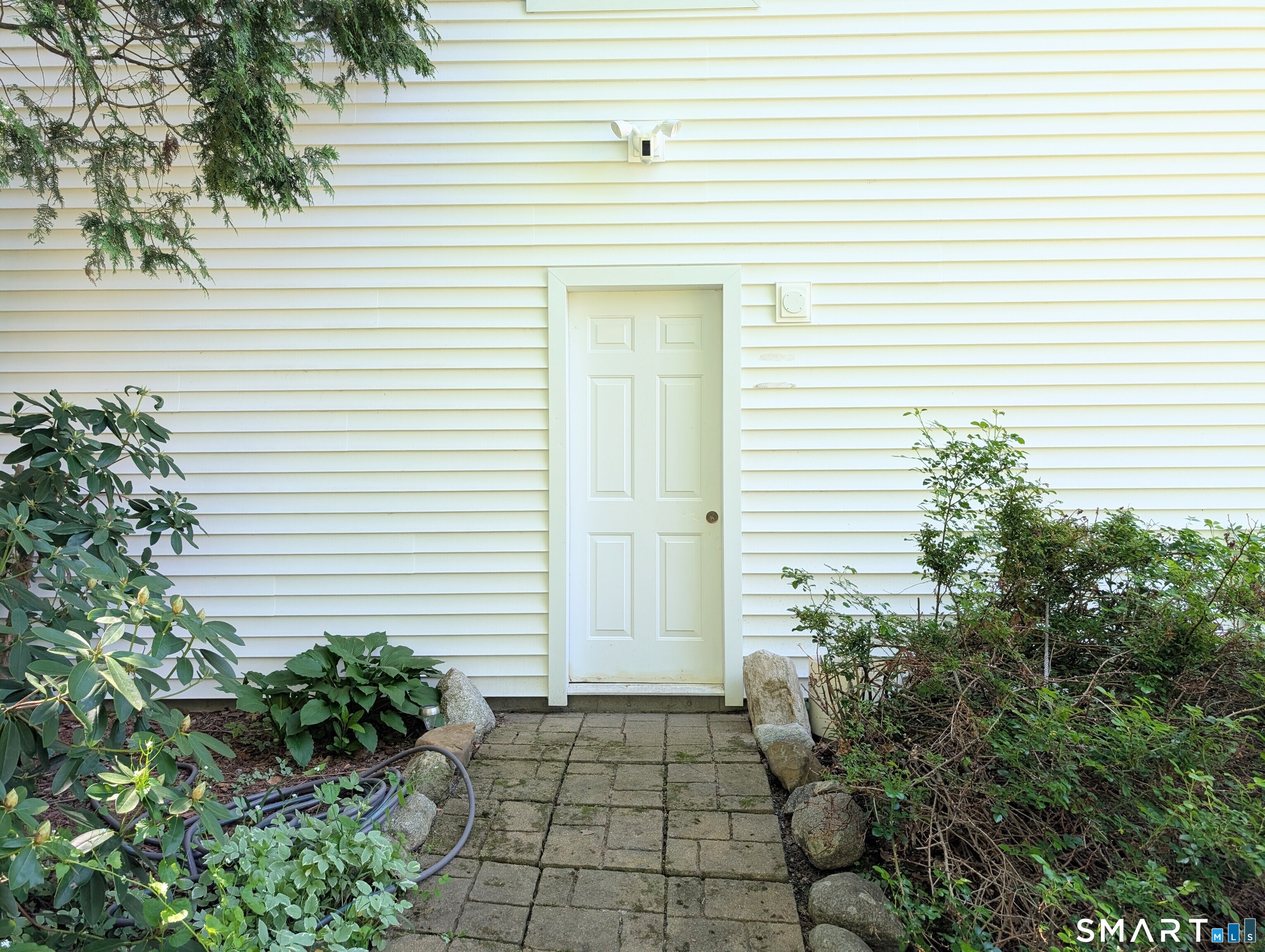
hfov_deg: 71.5
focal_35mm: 24
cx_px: 632
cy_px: 476
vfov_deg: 56.9
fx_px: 878
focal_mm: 6.9
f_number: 1.68
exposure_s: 1/264
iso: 108
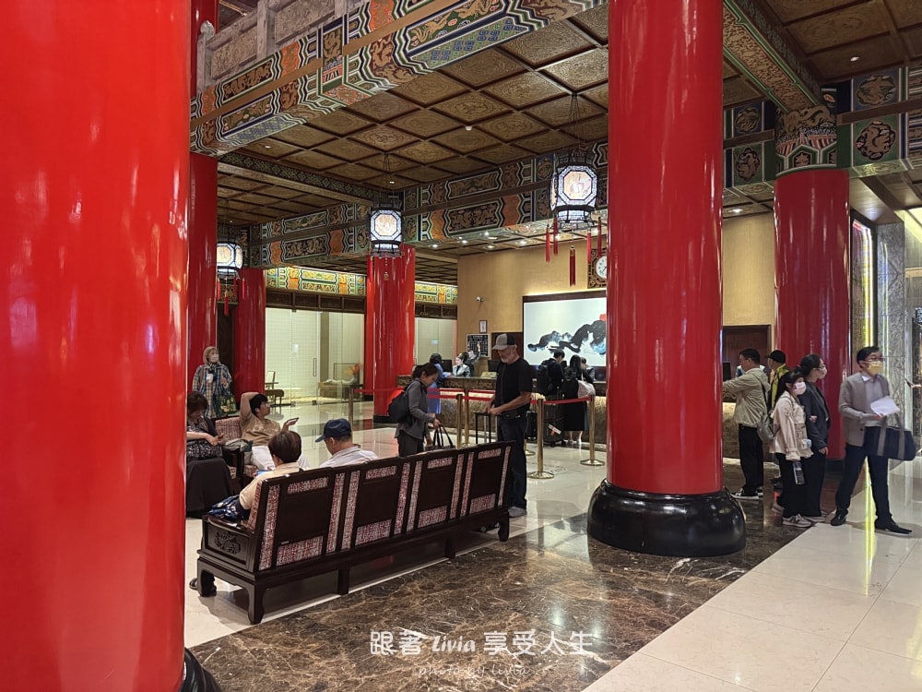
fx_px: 639
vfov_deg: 56.8
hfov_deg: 71.6
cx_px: 461
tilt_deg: +1.3
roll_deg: -0.4
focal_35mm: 24
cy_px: 346
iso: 800
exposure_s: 1/60
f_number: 1.78
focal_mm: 6.76
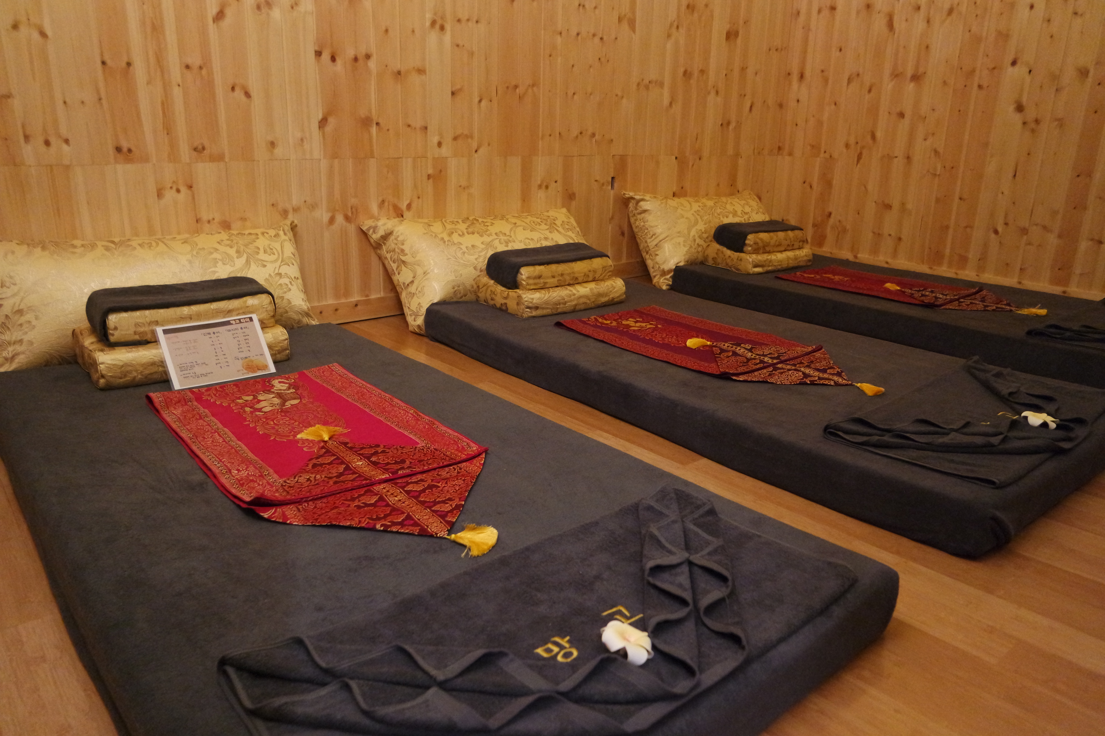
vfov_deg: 53.1
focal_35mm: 24
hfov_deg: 73.7
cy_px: 368
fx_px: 737
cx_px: 552
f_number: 3.5
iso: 3200
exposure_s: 1/30
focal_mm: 16
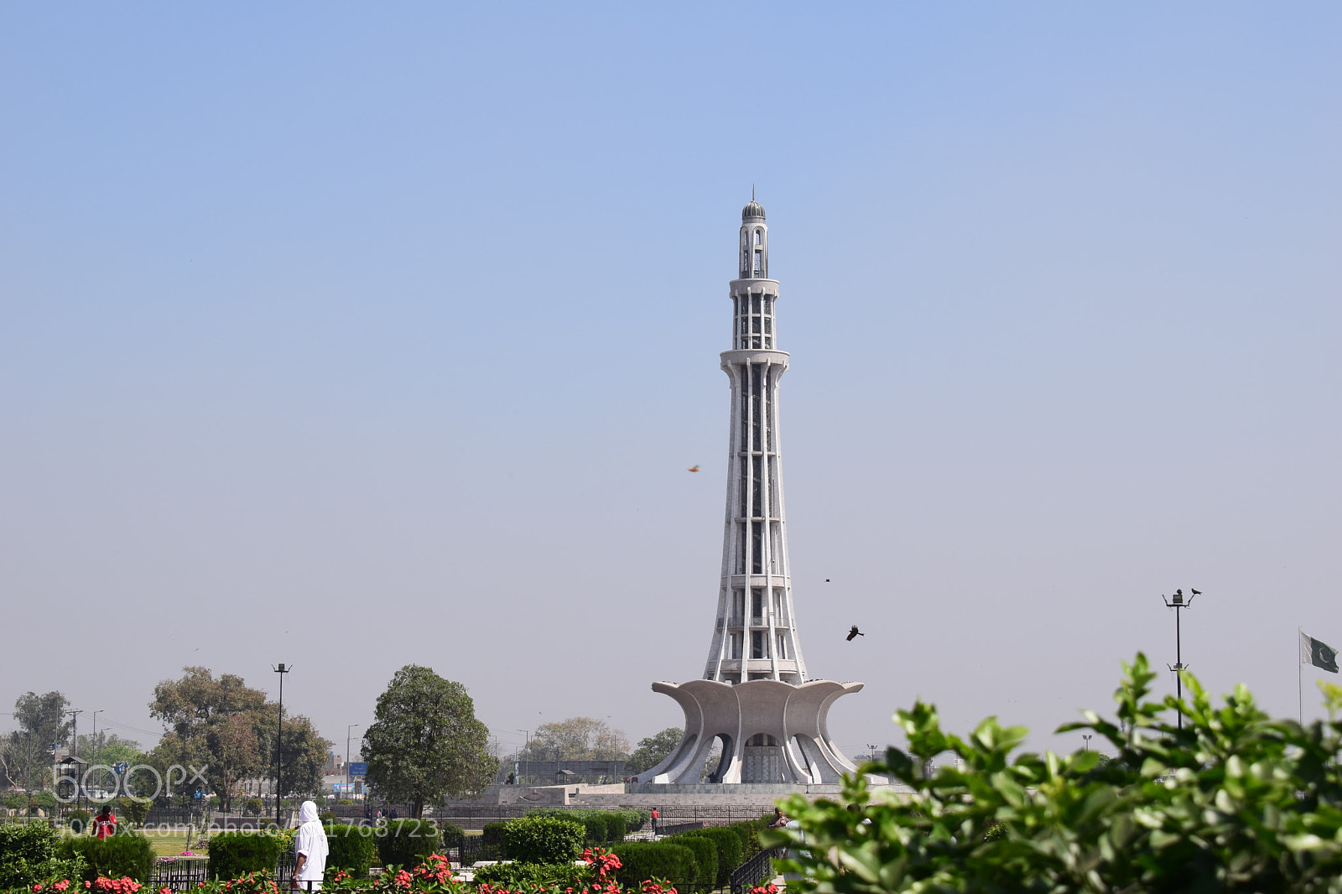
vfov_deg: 16.5
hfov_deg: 24.6
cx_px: 671
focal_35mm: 82
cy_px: 447
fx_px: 3075
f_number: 11
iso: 250
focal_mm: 55
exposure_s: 1/500
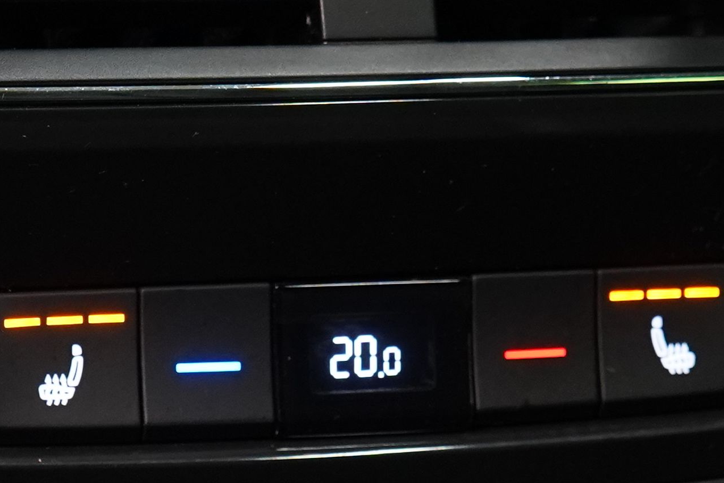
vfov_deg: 8.6
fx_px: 3218
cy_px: 188
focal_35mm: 160
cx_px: 366
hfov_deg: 12.8
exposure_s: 1/30
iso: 3200
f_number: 5
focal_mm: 34
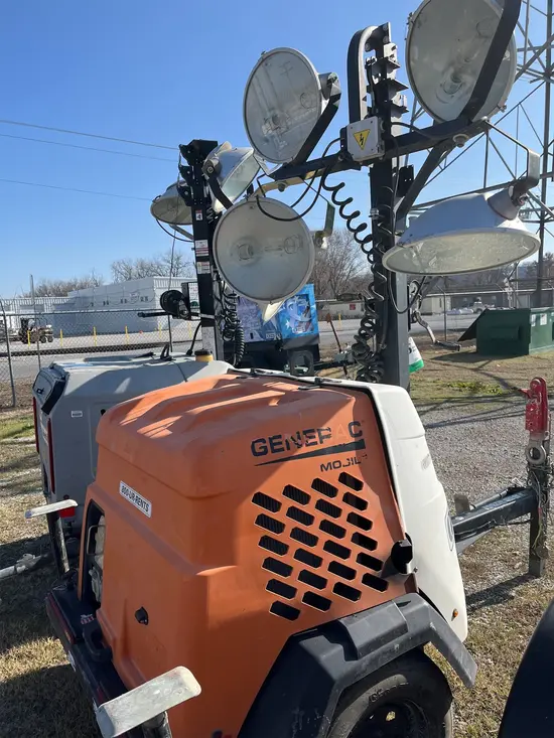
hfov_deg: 53.1
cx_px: 277
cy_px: 369
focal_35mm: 26
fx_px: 555
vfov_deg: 67.3
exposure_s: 1/2825
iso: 50
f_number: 1.6
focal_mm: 5.1
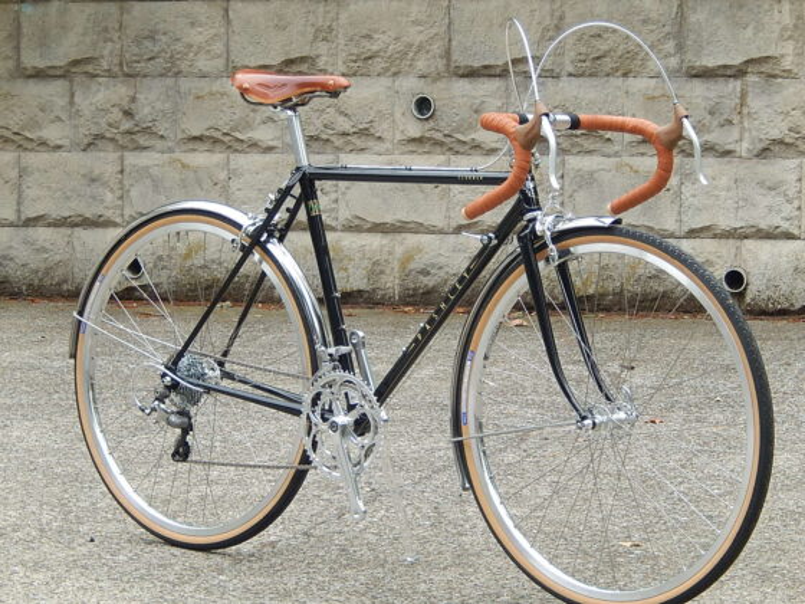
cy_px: 302
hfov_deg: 16.8
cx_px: 402
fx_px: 2721
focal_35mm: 117
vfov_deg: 12.7
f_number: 5.5
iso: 125
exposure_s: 1/60
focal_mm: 21
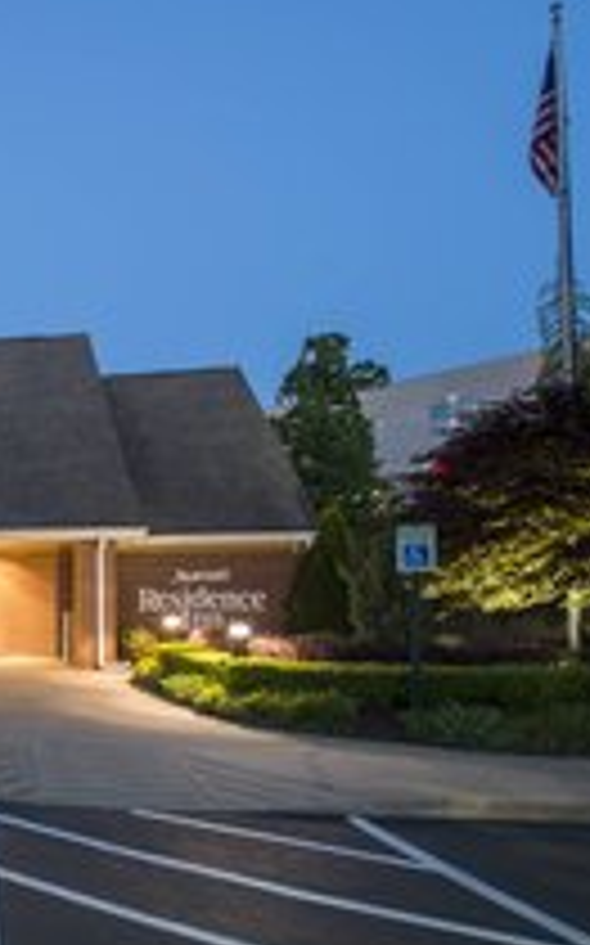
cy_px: 482
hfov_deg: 30.5
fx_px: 721
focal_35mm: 28
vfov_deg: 66.5
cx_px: -243
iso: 100
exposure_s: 3
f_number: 8
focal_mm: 15
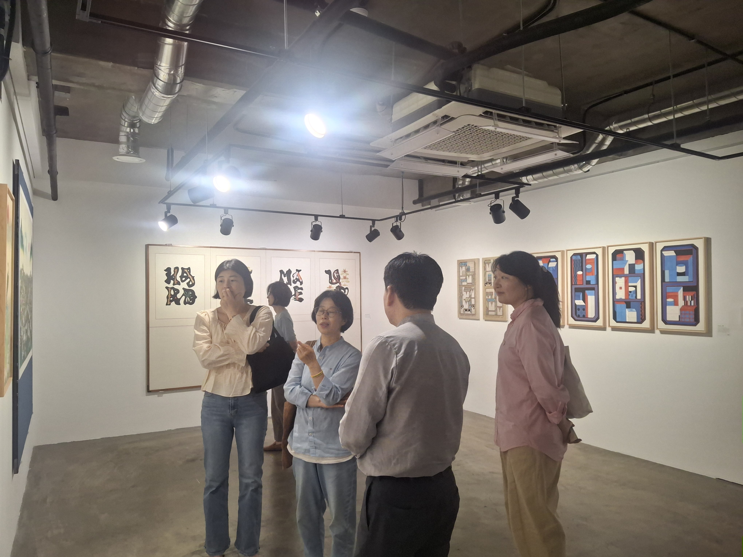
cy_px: 278
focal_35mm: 25
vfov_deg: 54.9
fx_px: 537
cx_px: 372
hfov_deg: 69.4
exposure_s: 1/100
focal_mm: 4.69
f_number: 1.8
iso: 200
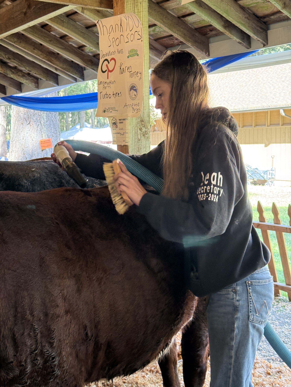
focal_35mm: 48
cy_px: 194
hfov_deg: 30.3
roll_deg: +1.3
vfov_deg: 39.7
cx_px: 146
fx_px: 538
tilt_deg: -3.8
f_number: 1.78
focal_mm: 6.76
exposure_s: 1/60
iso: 100
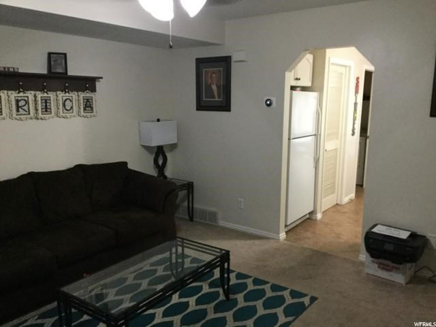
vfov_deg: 45.4
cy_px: 164
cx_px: 218
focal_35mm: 31
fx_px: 390
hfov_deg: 58.4
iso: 200
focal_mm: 3.3
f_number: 2.4
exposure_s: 1/20
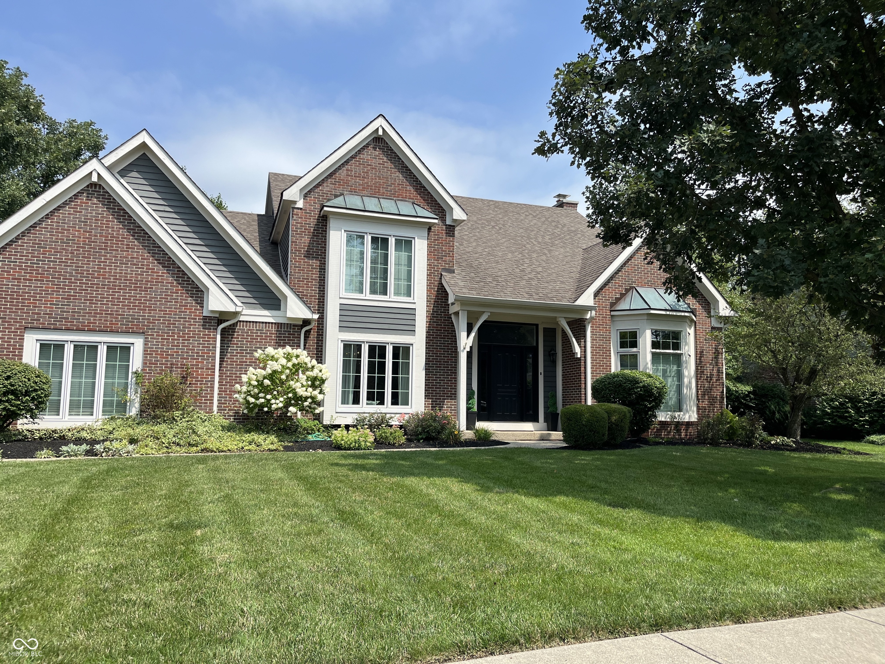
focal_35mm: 26
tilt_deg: +6.6
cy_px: 332
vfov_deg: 53.1
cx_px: 442
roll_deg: -0.7
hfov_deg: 67.3
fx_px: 665
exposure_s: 1/3049
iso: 50
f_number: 1.6
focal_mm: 5.1
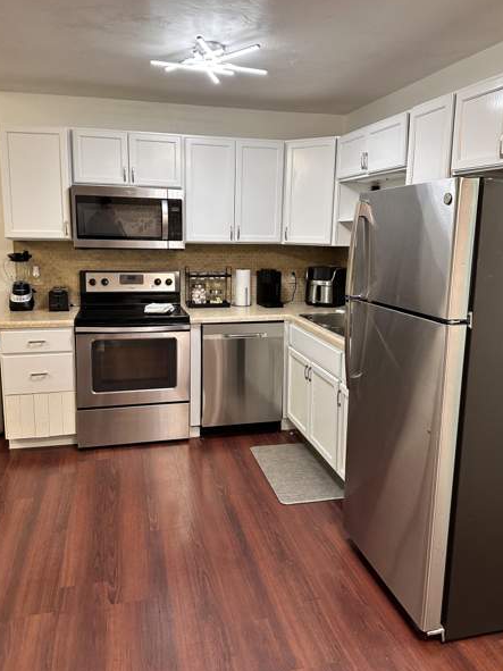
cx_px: 241
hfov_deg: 53.0
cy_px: 313
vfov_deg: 67.2
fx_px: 504
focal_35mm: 26
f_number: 1.78
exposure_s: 1/67
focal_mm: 6.86
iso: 250
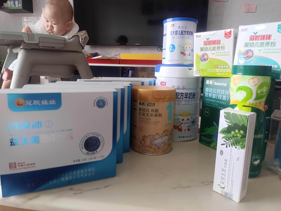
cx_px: 140
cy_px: 106
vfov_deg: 54.9
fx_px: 203
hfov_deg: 69.4
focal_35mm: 25
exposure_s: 1/50
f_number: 1.79
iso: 590
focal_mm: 4.71
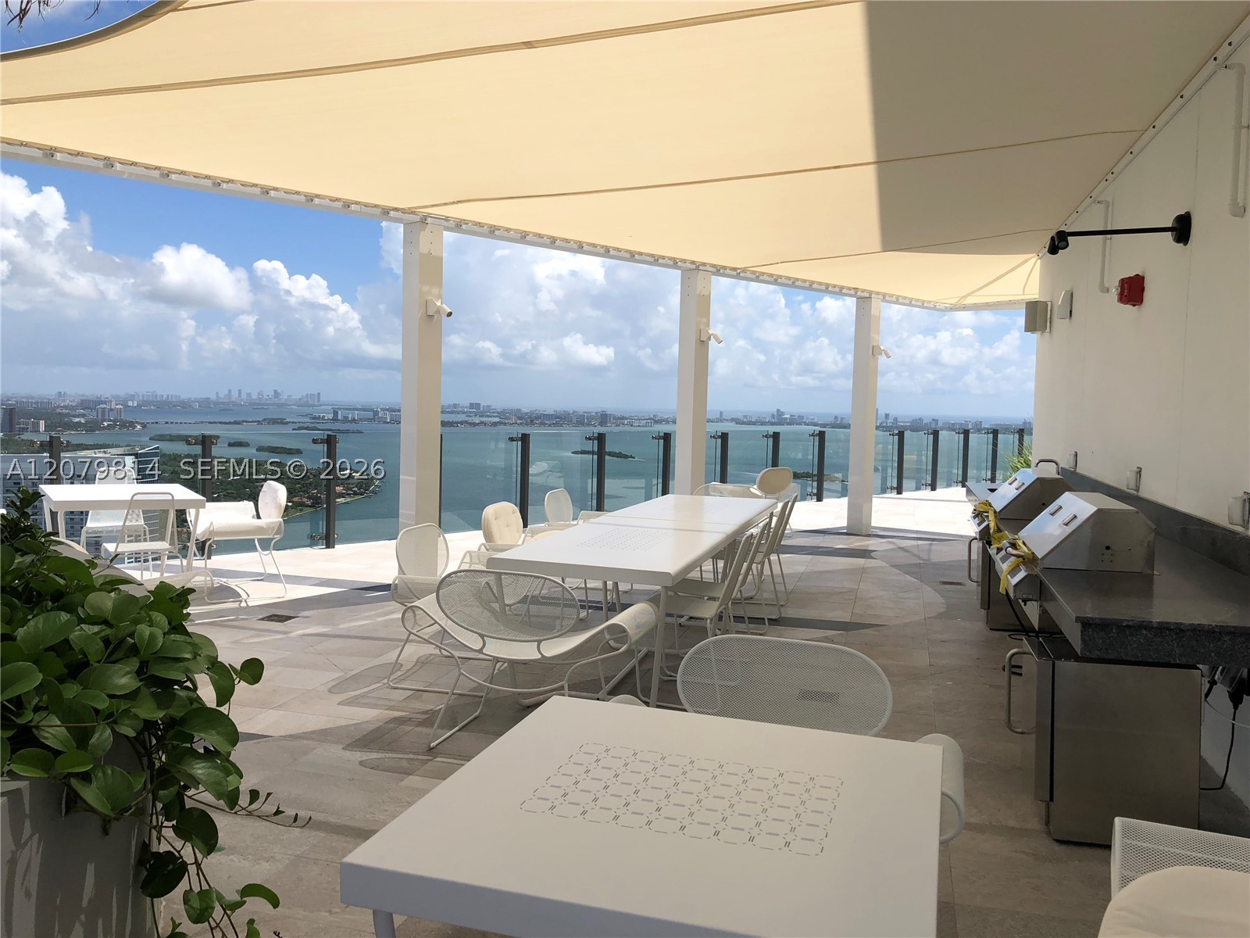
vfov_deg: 49.7
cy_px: 469
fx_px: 1011
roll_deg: -1.1
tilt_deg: -4.4
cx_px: 625
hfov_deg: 63.4
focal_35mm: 28
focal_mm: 3.99
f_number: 1.8
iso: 20
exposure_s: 1/3436
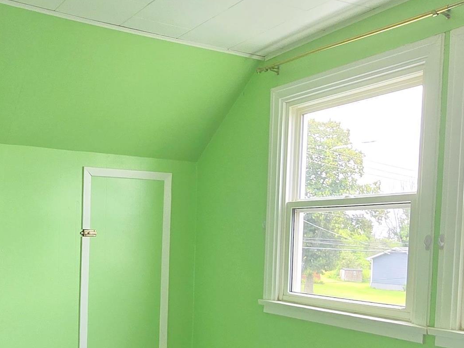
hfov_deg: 48.9
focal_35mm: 38
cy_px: 270
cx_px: 209
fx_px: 509
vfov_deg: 36.6
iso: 50
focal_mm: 2.2
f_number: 2.2
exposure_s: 1/145
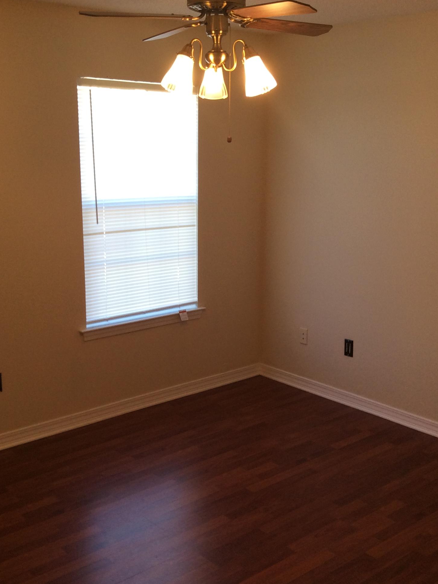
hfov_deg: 33.6
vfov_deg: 43.8
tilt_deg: -12.4
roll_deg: +0.5
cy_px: 292
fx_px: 725
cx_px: 217
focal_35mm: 43
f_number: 2.4
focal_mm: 3.3
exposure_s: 1/40
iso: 40
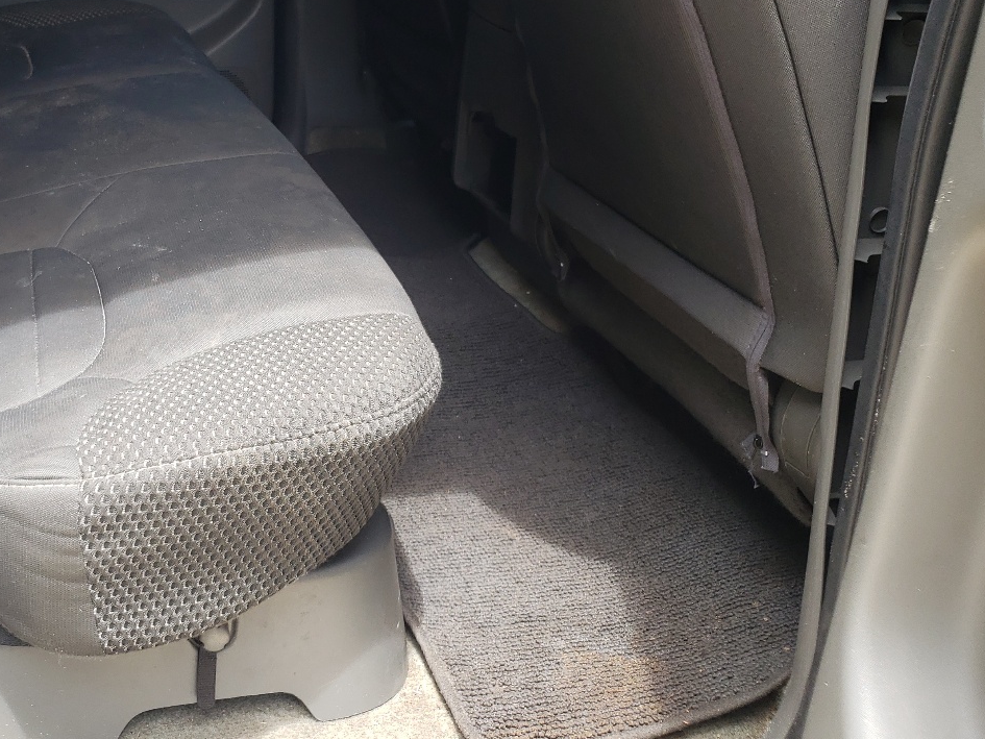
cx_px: 278
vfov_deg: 32.5
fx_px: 1252
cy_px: 230
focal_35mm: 44
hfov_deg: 42.0
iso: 50
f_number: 1.5
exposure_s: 1/227
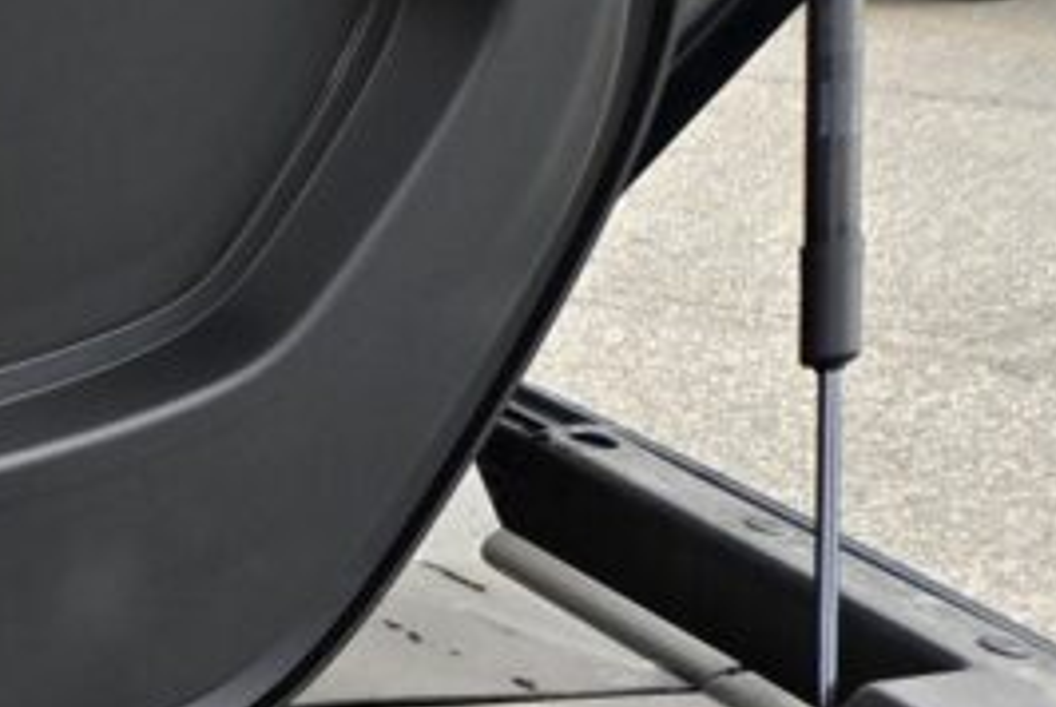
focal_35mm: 92
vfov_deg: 12.9
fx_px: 2702
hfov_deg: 17.3
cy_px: 1418
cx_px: -933
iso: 80
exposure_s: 1/643
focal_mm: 5.4
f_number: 1.8
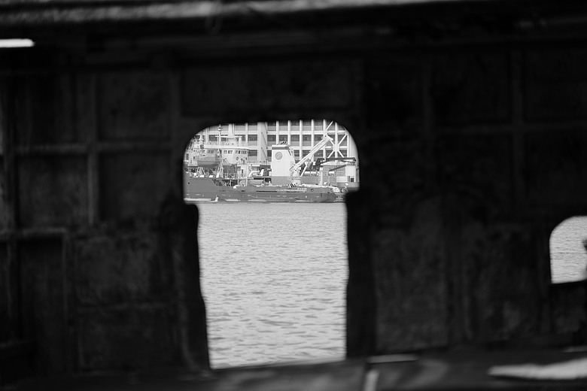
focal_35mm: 100
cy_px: 196
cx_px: 294
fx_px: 1630
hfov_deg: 20.4
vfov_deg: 13.7
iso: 100
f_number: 2.8
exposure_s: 1/1250
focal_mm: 100
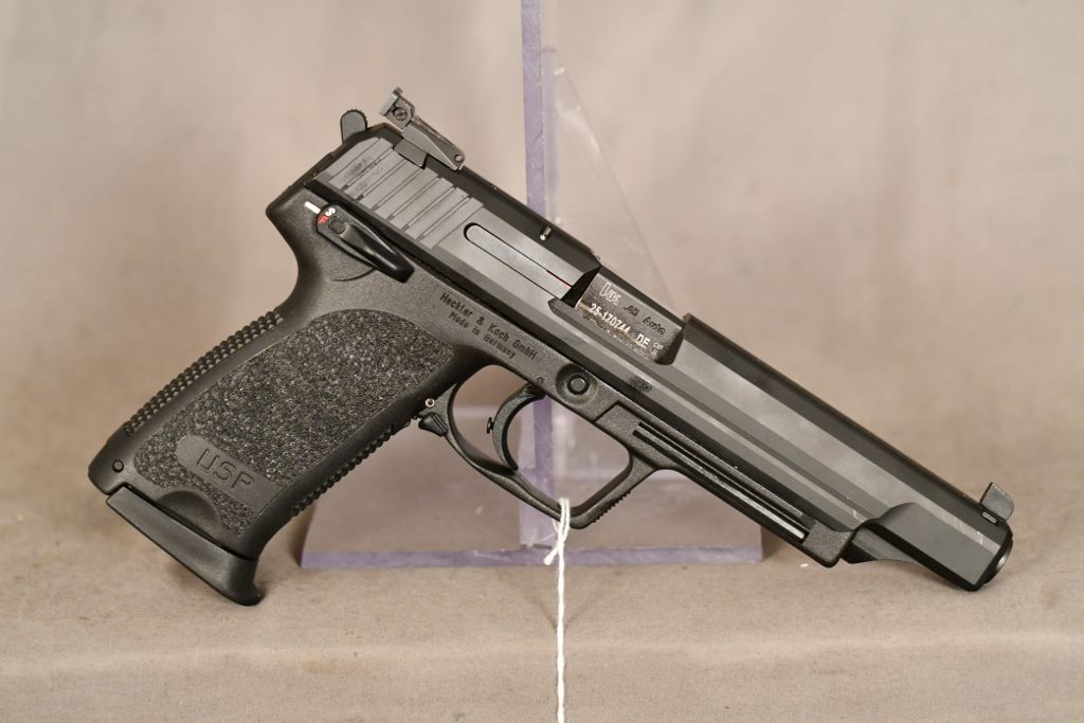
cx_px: 542
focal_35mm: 90
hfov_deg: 22.6
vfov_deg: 15.2
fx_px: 2710
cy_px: 362
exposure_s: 1/250
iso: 2800
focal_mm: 60
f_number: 3.2
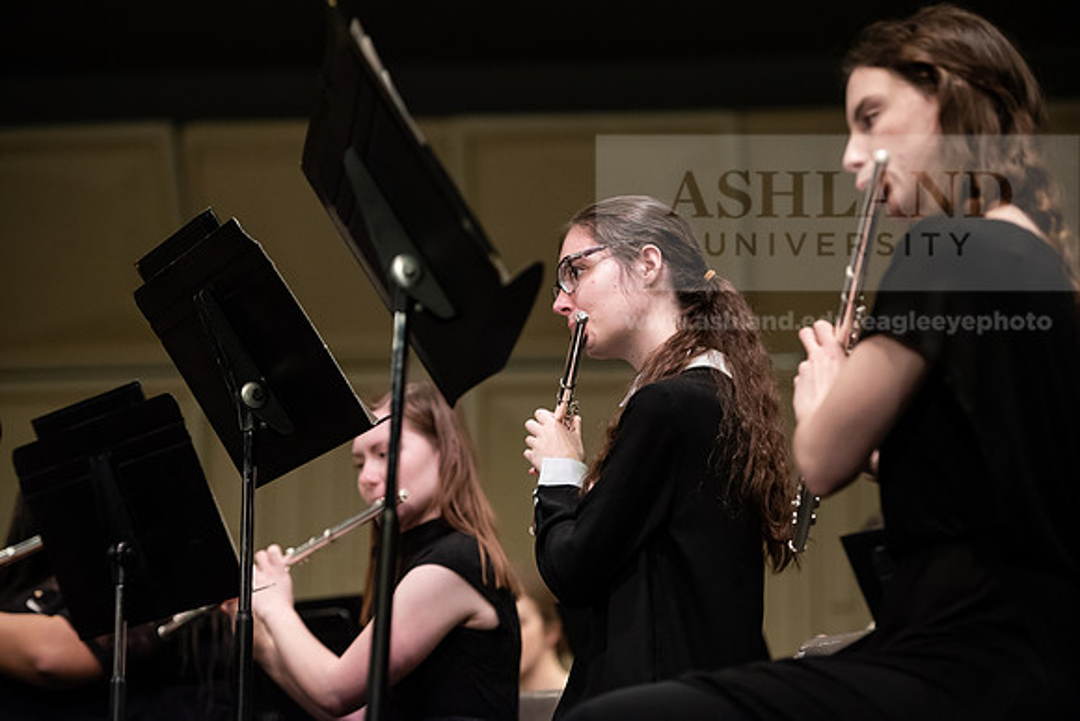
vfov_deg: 11.4
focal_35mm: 120
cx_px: 540
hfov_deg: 17.1
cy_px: 360
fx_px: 3601
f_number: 3.2
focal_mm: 120
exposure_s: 1/250
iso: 2500
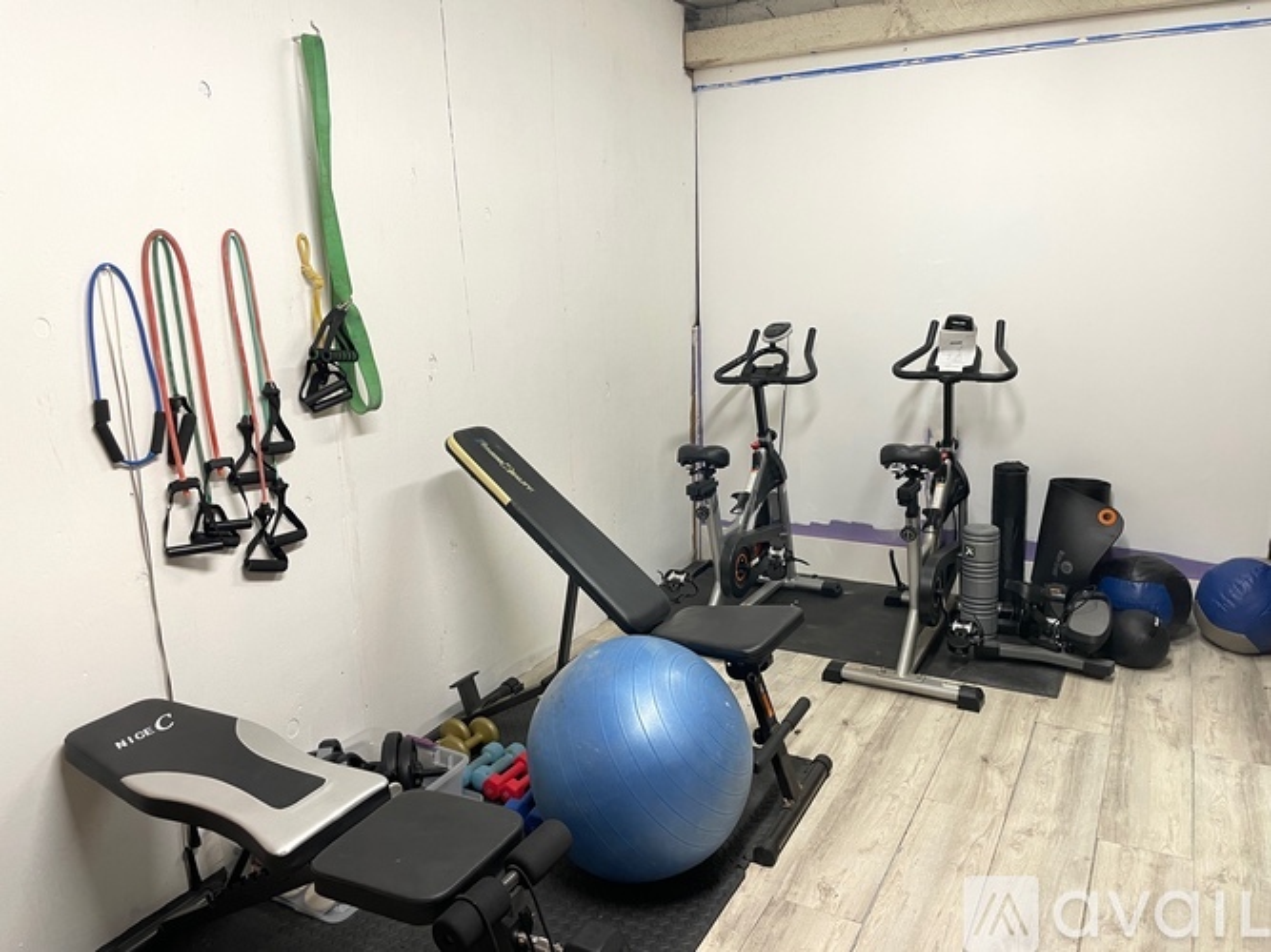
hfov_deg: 67.3
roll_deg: +2.9
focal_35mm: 26
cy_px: 476
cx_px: 636
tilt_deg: -13.3
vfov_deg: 53.0
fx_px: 954
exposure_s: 1/60
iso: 100
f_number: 1.6
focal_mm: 4.2
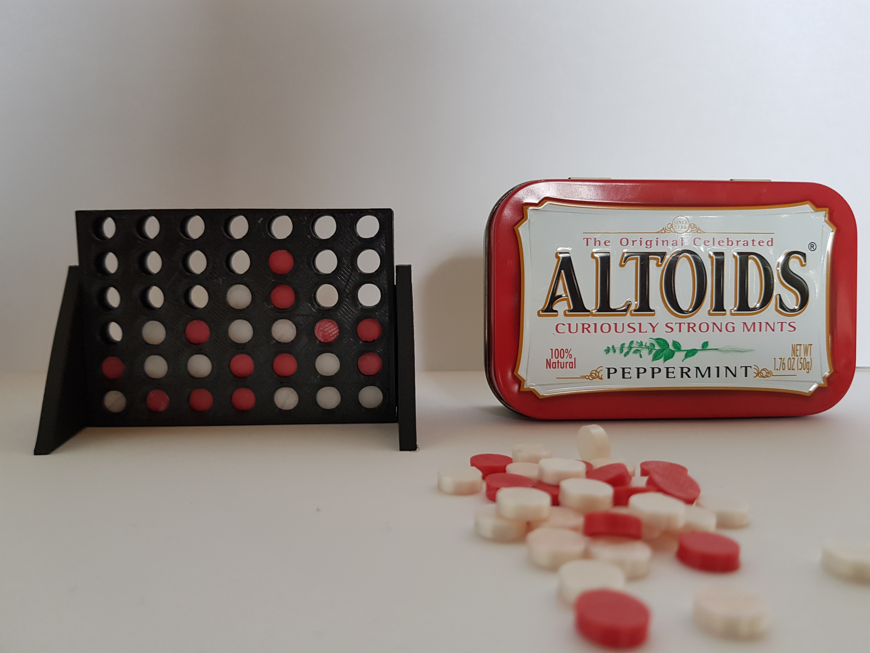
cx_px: 435
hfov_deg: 67.3
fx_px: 653
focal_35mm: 26
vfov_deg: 53.1
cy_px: 326
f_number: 1.7
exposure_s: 1/60
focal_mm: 4.2
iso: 100
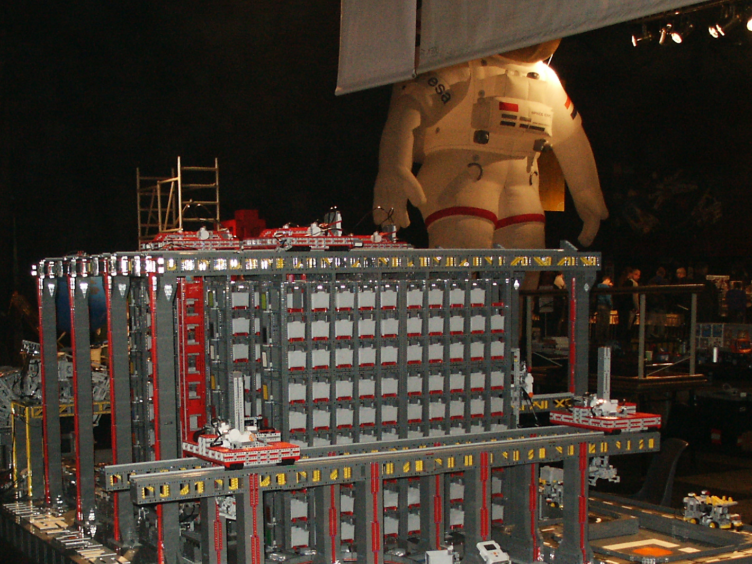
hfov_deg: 34.3
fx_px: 1217
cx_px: 312
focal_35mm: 56
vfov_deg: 25.8
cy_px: 417
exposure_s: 1/45
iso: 200
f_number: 3
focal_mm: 7.18
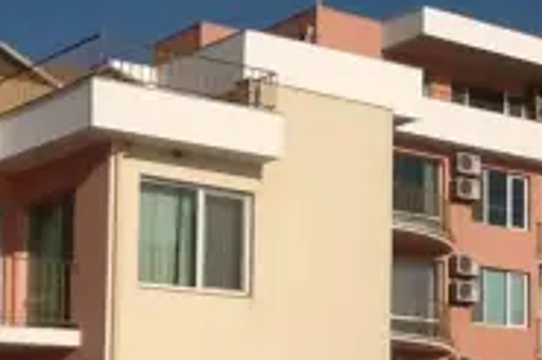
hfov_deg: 20.6
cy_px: 351
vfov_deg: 13.6
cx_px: 311
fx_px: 1489
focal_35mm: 99
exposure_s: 1/3344
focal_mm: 2.03
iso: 40
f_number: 2.4
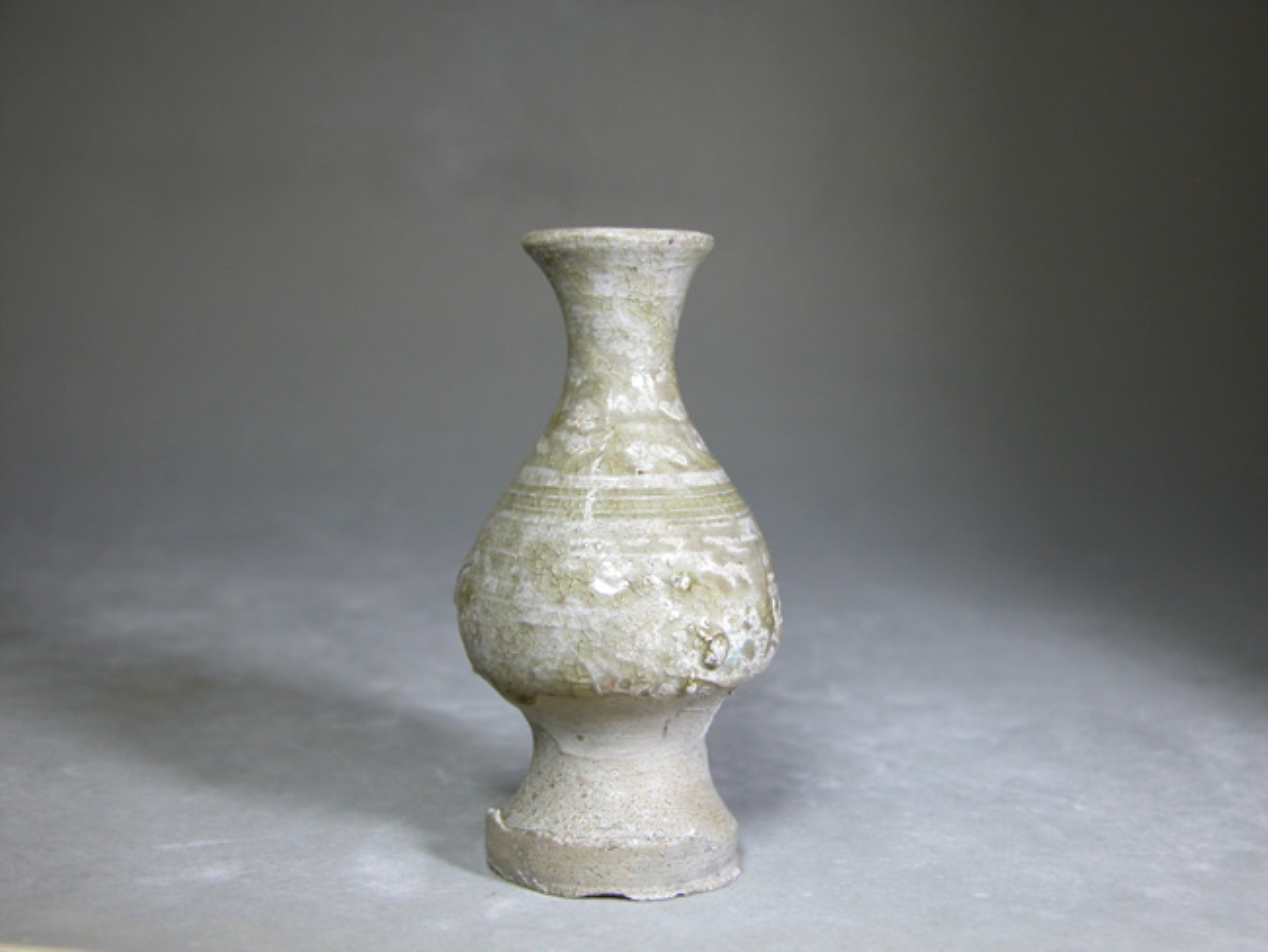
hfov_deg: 38.2
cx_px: 634
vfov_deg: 29.1
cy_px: 476
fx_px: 1832
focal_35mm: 50
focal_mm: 12.7
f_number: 3
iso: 100
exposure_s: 1/49.9
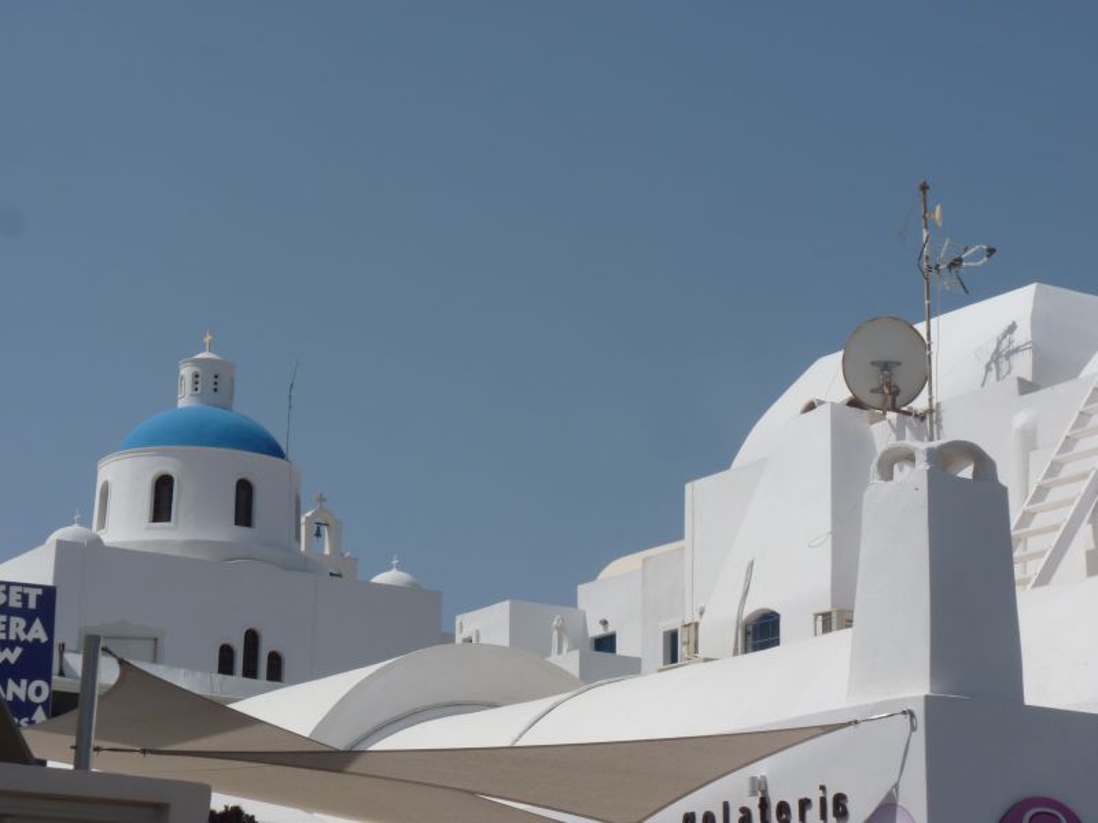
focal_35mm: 84
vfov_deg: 17.6
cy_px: 412
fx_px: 2664
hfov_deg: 23.3
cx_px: 549
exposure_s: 1/400
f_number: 7.1
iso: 80
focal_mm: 14.9
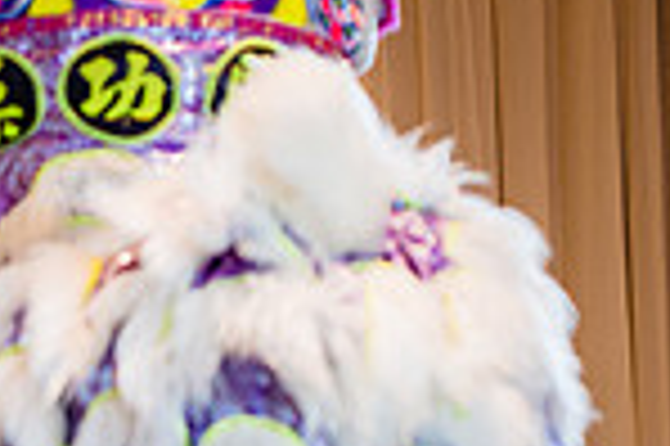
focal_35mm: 348
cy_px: 523
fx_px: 6469
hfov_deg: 5.8
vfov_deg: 3.9
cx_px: -523
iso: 1000
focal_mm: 85
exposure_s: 1/200
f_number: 2.2
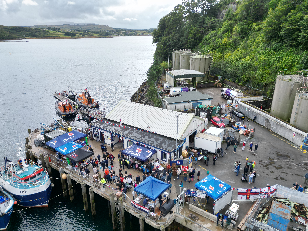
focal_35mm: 24
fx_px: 214
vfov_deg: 56.8
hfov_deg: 71.6
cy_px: 116
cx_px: 154
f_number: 1.7
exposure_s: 1/2000
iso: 120
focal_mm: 6.72
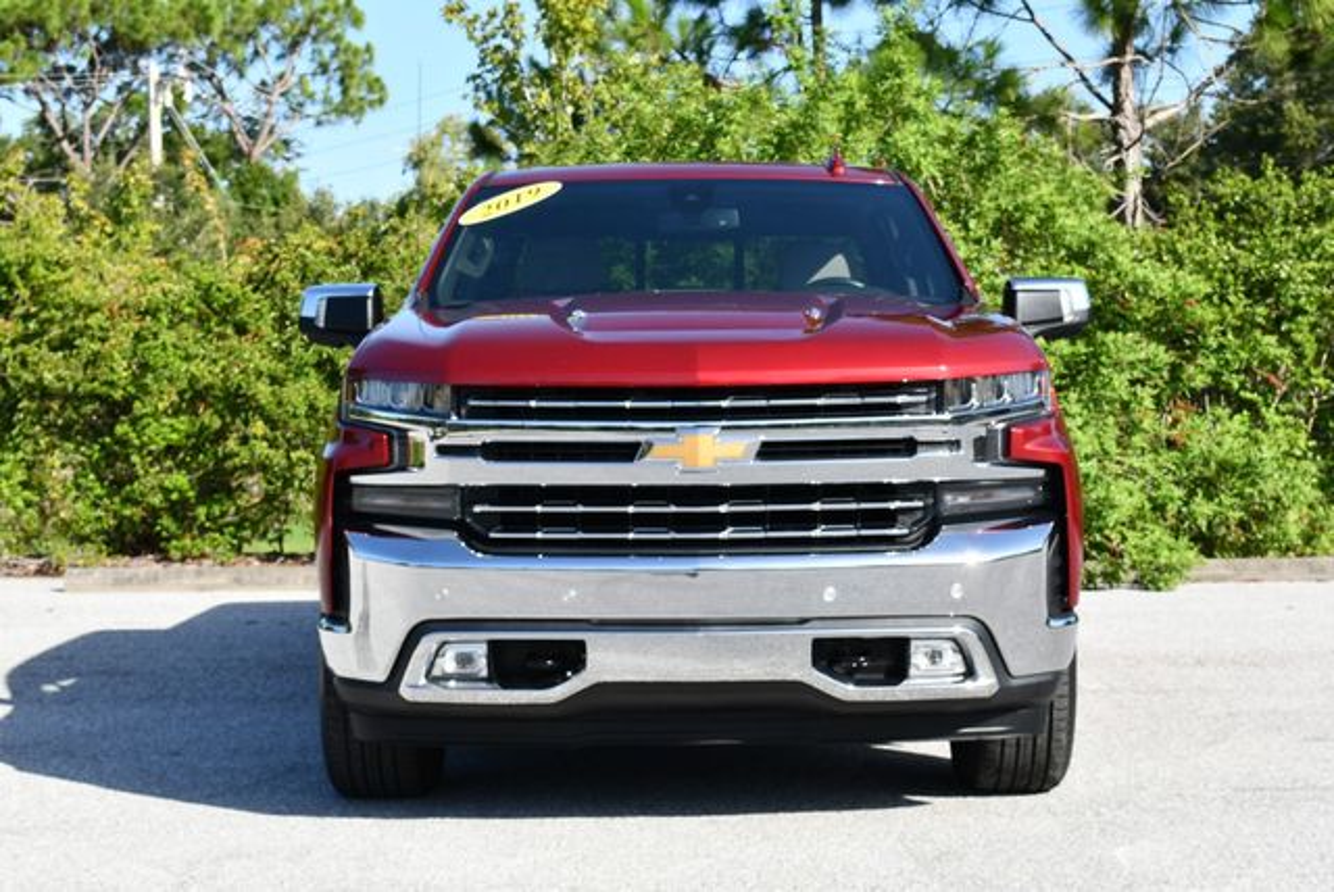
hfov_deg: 29.6
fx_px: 2522
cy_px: 446
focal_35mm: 68
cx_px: 667
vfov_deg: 20.1
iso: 200
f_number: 8
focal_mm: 34
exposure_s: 1/250
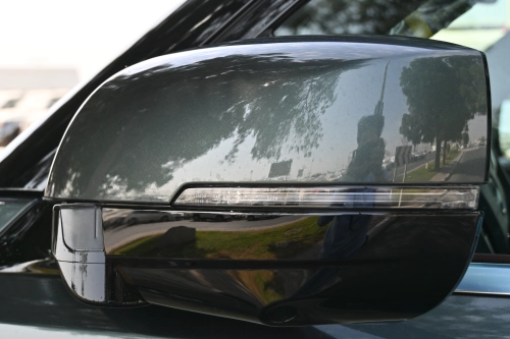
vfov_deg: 23.8
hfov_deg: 35.1
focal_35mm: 57
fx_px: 807
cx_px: 255
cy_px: 170
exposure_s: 1/250
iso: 140
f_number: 5.6
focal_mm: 38
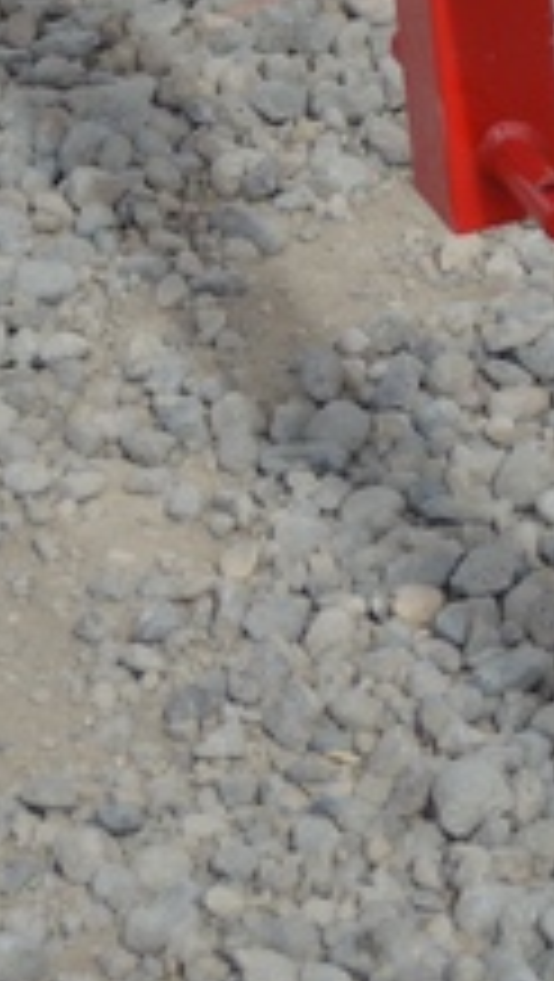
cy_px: -464
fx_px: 5628
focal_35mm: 216
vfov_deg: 9.7
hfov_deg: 5.6
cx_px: 847
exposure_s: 1/1000
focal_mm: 20
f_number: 3.8
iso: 100
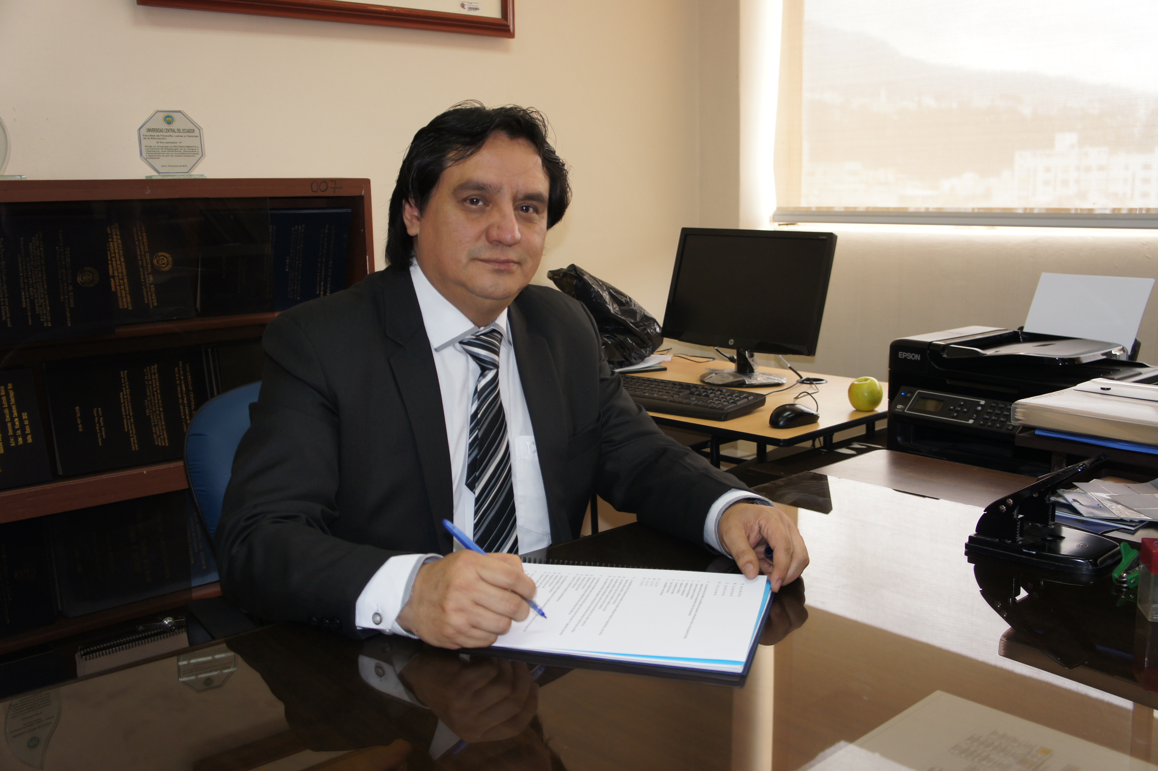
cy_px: 386
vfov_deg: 38.3
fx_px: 1109
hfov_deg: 55.1
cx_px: 579
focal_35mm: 34
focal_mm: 23
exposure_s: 1/60
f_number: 4
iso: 320
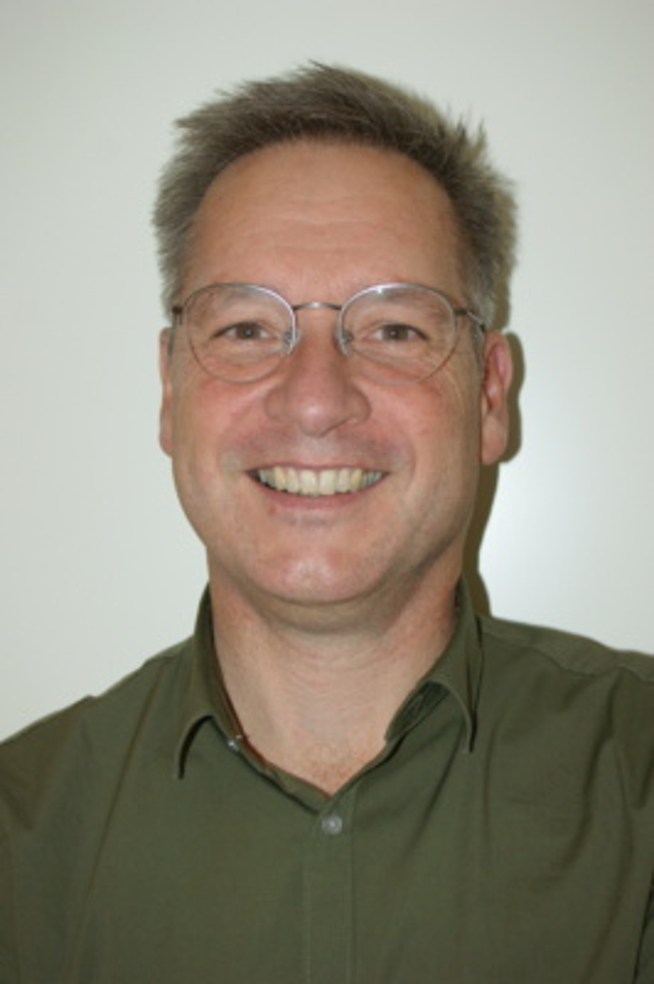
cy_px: 492
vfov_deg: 33.4
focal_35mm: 60
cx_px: 327
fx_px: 1638
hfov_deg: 22.6
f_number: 5.6
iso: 400
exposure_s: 1/60
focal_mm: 40
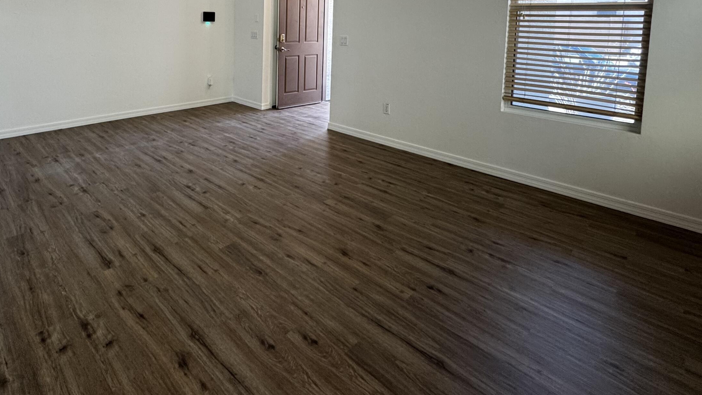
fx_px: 391
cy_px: 51
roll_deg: -1.4
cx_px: 265
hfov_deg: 82.3
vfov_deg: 48.8
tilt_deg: -4.5
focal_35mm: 21
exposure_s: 1/120
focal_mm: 2.22
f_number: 2.2
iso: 160
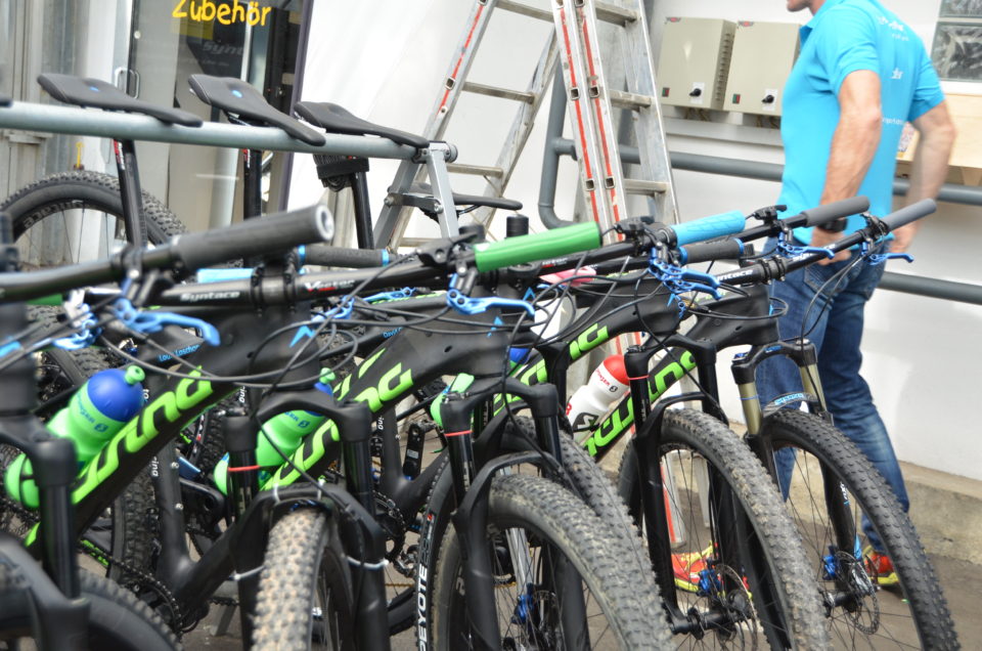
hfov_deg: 39.0
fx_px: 1388
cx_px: 491
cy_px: 326
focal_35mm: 51
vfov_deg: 26.4
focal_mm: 34
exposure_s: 1/100
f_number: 5.6
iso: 400
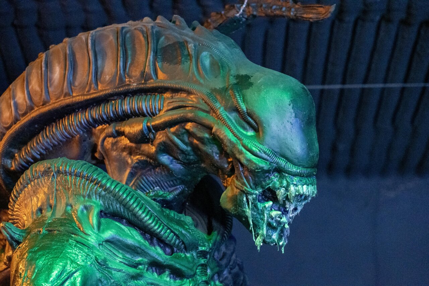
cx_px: 214
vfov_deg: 13.0
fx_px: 1251
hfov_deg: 19.5
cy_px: 143
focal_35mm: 105
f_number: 4
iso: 12800
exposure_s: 1/50
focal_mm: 105
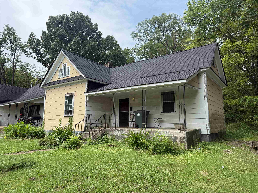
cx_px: 129
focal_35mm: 24
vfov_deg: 56.8
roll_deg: +0.4
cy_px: 96
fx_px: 179
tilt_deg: +6.0
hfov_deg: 71.6
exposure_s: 1/2907
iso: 100
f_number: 1.78
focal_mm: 6.76
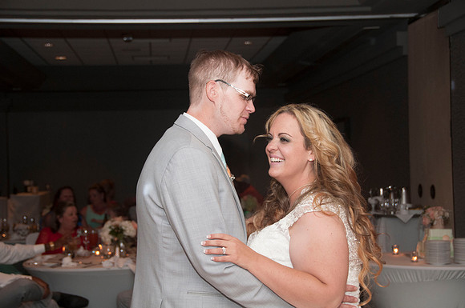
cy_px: 154
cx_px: 232
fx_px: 929
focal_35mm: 72
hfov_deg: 28.1
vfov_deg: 18.9
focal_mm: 48
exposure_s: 1/60
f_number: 5.6
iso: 800
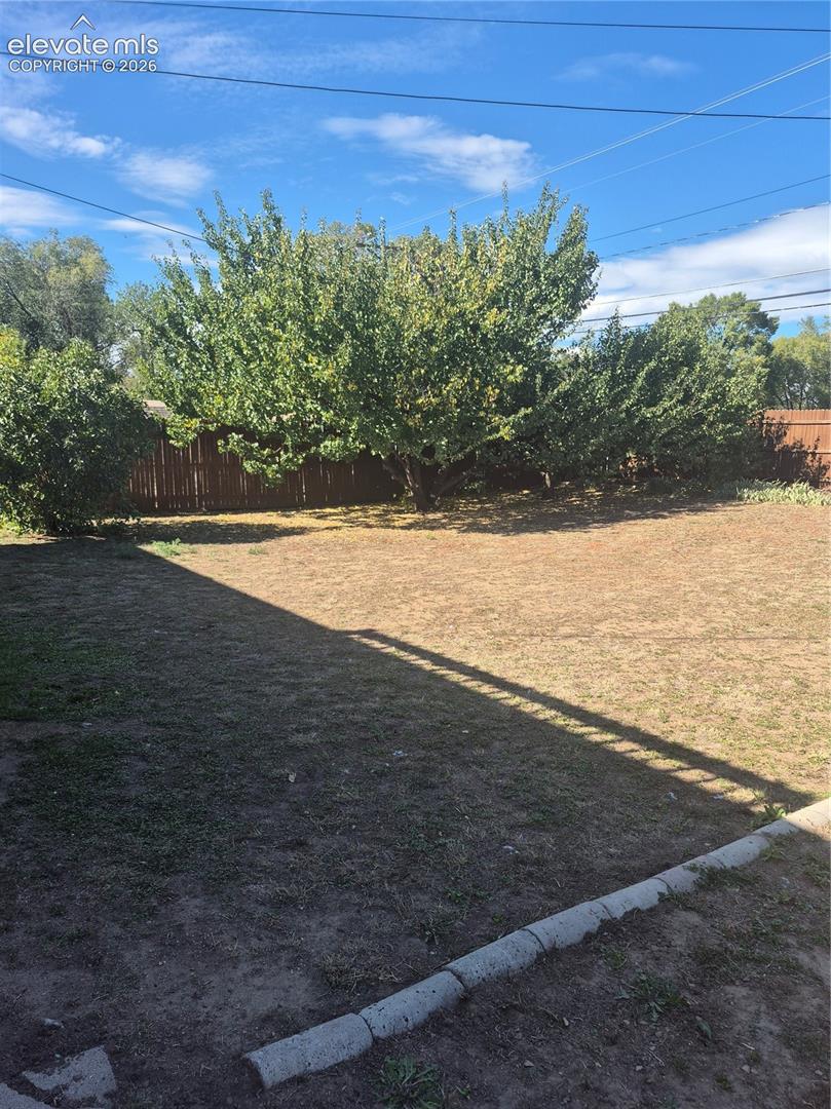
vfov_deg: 73.9
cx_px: 416
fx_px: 737
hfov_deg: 58.8
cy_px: 554
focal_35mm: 23
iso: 25
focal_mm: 5.4
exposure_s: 1/798
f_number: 1.8
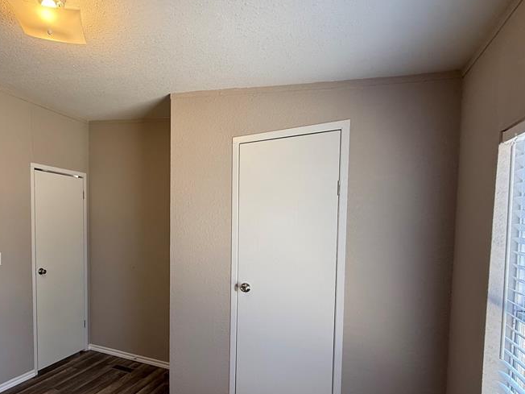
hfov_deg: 72.1
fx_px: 334
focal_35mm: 22
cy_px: 245
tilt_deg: -3.0
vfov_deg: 60.3
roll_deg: +0.5
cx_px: 144
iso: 160
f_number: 2.2
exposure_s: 1/120
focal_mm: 2.22
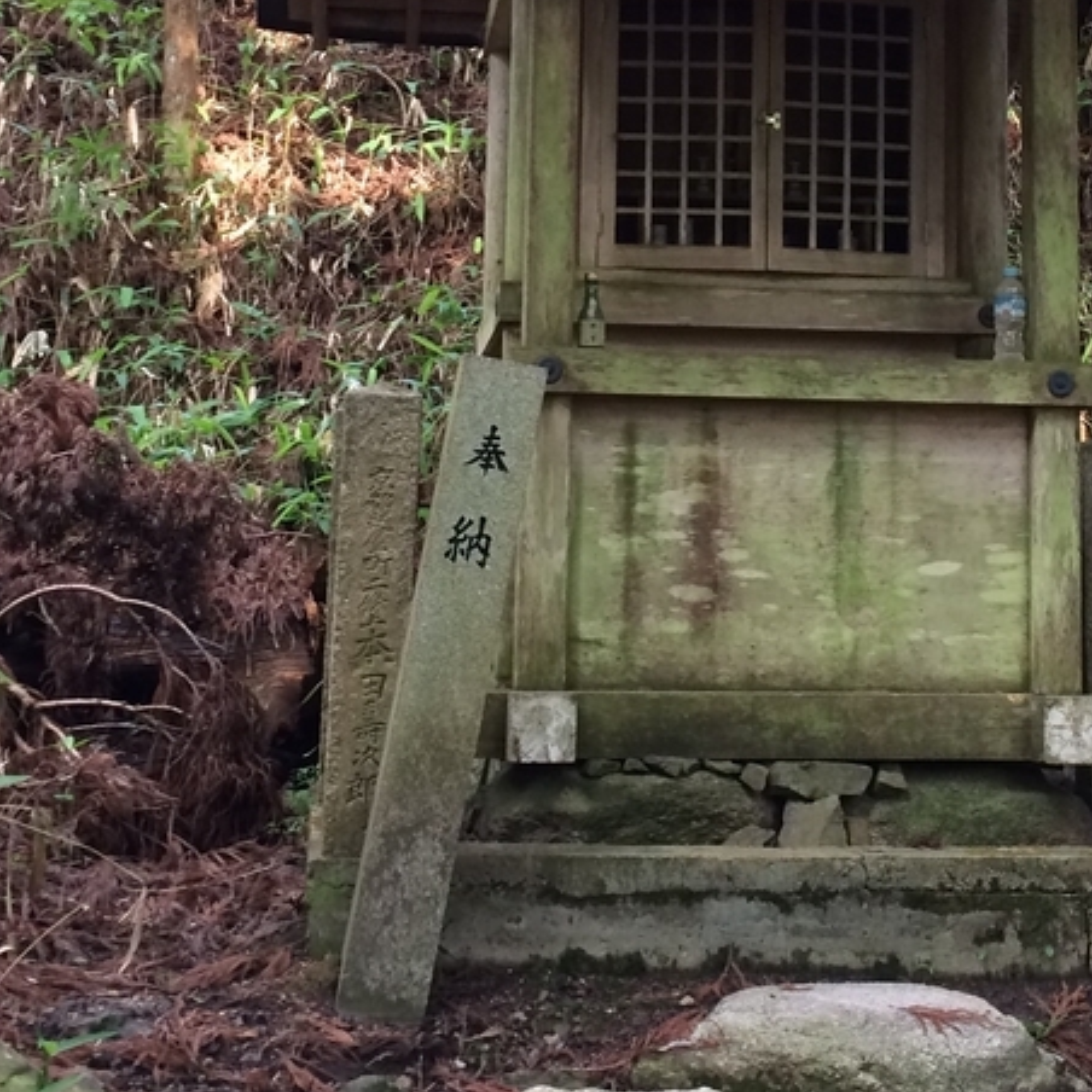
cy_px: 215
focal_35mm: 68
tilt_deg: +5.3
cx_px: 761
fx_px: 2427
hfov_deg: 25.2
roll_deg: +0.8
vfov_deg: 24.9
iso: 80
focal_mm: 4.15
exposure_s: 1/30
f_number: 2.2
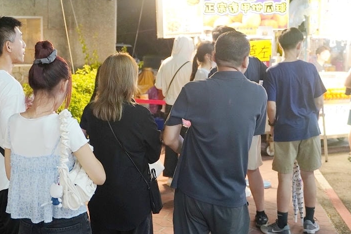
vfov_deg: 28.1
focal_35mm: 48
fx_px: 468
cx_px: 55
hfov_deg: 39.0
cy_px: 110
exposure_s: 1/160
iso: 3200
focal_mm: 28
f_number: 2.8
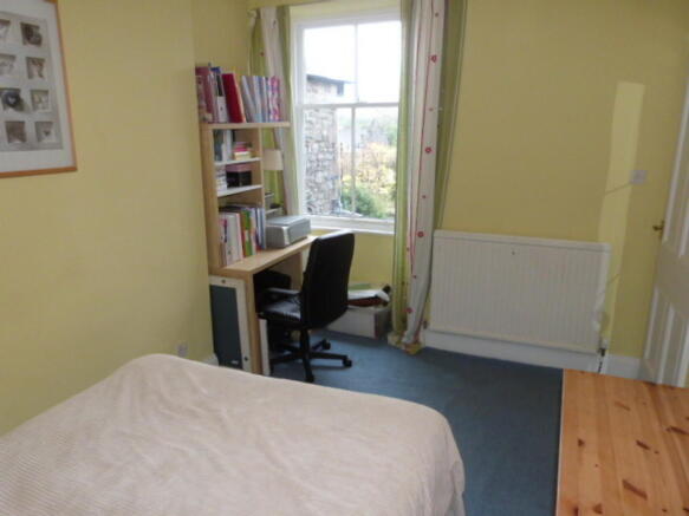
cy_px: 258
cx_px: 344
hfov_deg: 69.4
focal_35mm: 25
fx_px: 497
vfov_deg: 54.9
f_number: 2.8
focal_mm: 4.5
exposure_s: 1/60
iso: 250
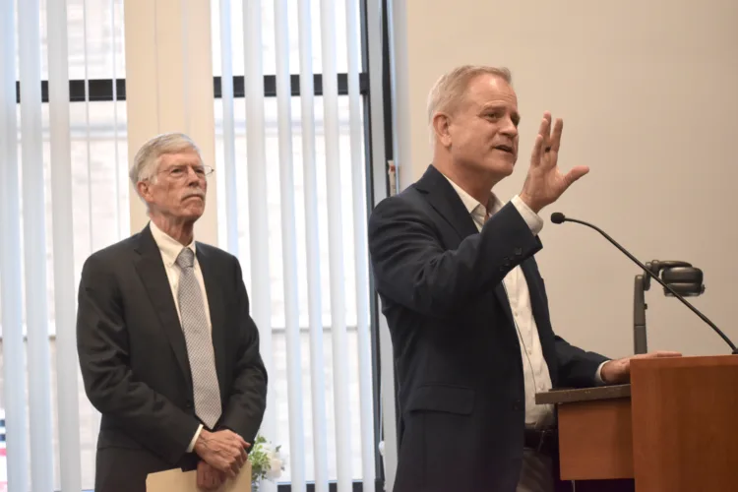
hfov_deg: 17.1
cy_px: 246
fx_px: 2460
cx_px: 369
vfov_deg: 11.4
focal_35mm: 120
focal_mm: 80
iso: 1250
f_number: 4.8
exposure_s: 1/250
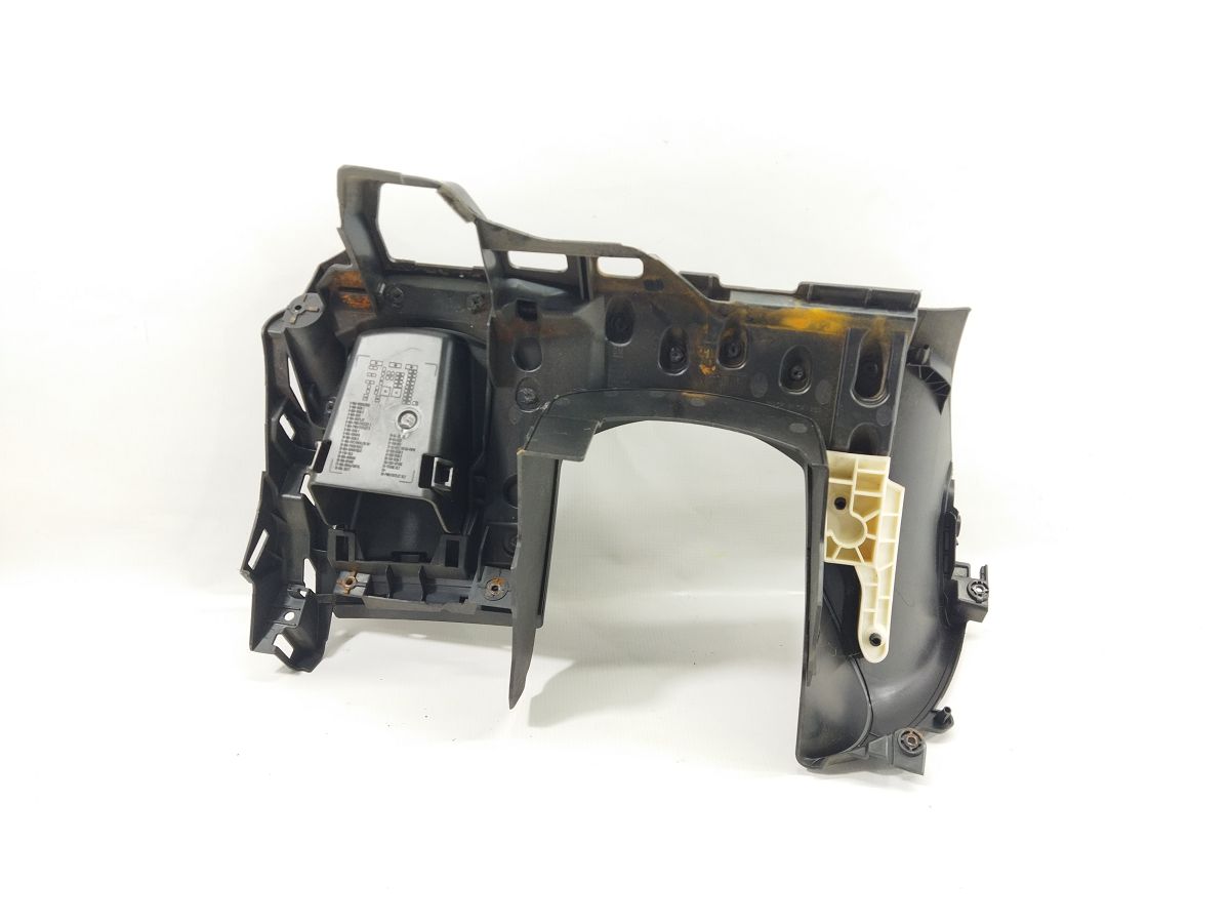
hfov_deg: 65.3
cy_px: 462
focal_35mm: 27
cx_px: 615
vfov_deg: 51.4
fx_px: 959
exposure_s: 1/50
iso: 122
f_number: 1.79
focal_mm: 4.71
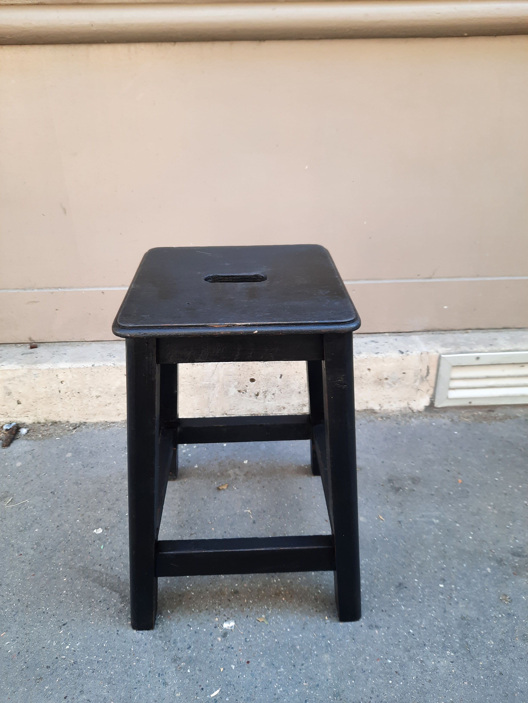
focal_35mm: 25
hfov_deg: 54.9
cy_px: 352
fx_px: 508
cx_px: 264
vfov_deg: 69.4
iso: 50
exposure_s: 1/100
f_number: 2
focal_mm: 4.6
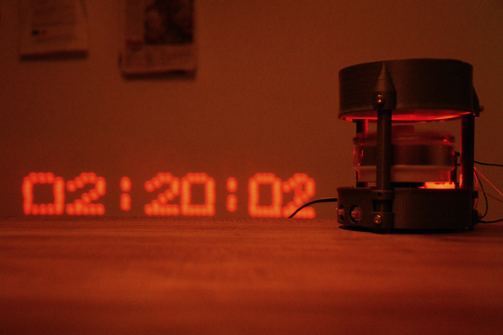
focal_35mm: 40
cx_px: 252
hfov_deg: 48.0
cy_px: 168
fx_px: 565
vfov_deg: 33.0
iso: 3200
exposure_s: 1/1.3
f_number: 4
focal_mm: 27
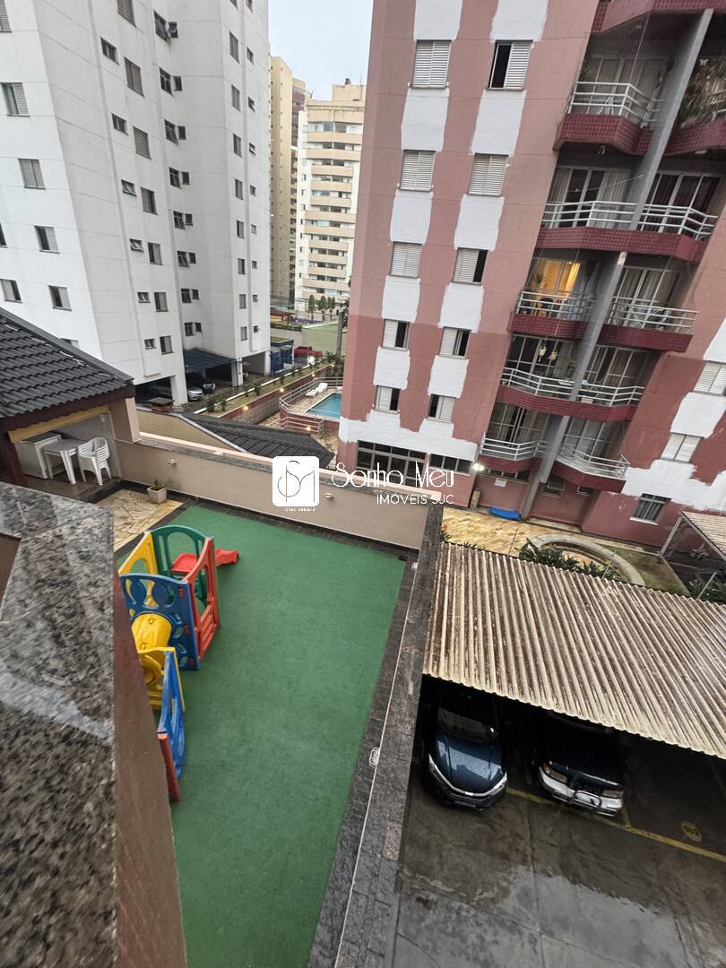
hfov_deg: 85.7
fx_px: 391
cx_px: 363
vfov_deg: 102.1
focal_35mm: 14
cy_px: 484
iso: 320
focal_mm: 2.22
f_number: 2.2
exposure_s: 1/60
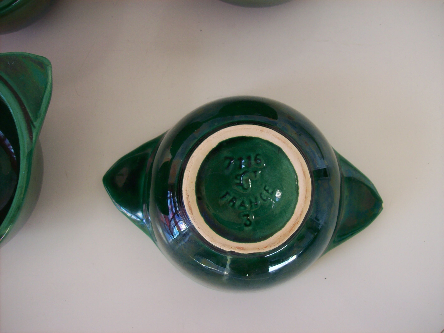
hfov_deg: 51.4
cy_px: 166
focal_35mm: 36
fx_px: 462
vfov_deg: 39.6
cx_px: 222
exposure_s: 1/64
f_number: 2.7
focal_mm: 6
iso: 80
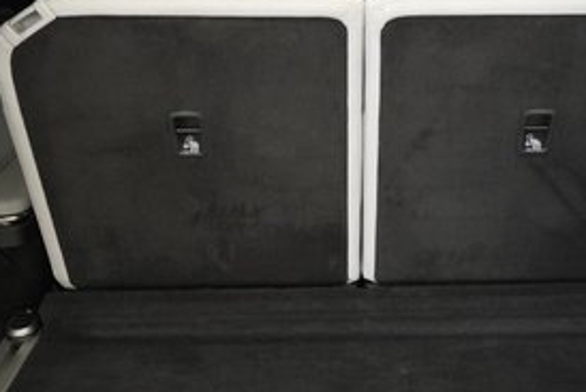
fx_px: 912
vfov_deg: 24.2
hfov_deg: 35.4
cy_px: 238
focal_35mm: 56
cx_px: 364
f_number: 2.8
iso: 3200
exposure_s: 1/160
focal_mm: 24
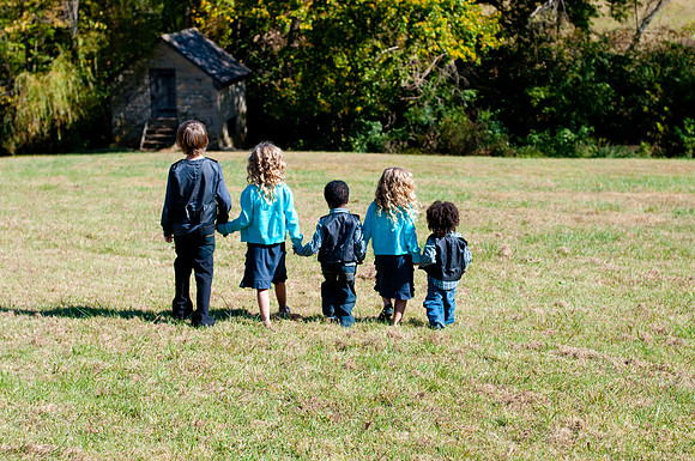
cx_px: 348
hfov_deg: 27.0
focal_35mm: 75
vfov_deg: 18.1
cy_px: 230
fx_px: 1446
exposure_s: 1/1600
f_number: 4
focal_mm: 50
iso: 200
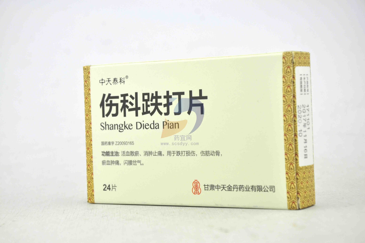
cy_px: 122
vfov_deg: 13.0
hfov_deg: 19.5
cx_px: 182
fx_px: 1063
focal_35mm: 105
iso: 200
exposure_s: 1/160
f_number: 9
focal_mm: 70
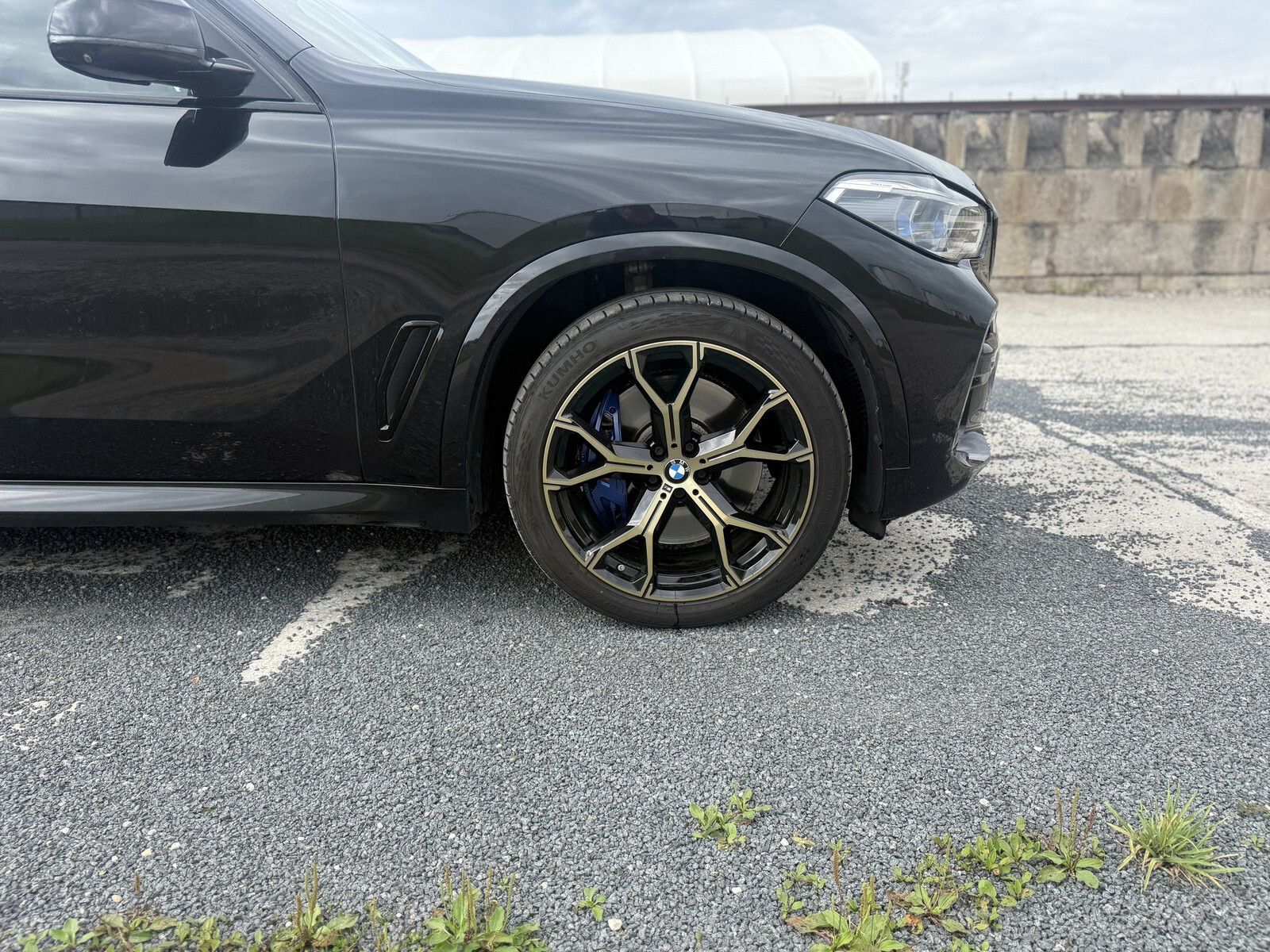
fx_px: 881
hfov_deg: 71.6
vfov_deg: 56.8
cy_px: 476
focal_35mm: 24
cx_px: 635
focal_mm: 6.76
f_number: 1.78
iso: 100
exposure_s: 1/2000
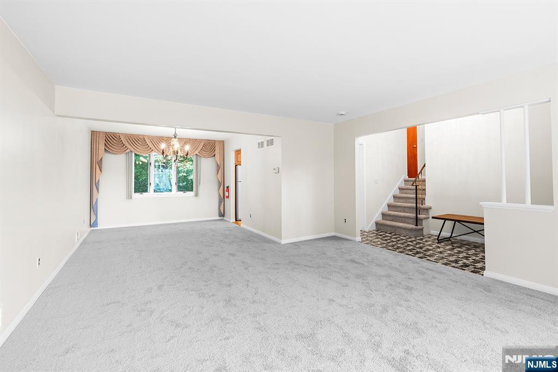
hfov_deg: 96.8
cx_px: 279
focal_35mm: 16
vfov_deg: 73.7
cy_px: 186
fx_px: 248
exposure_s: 1/2.5
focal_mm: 16
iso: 160
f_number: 8
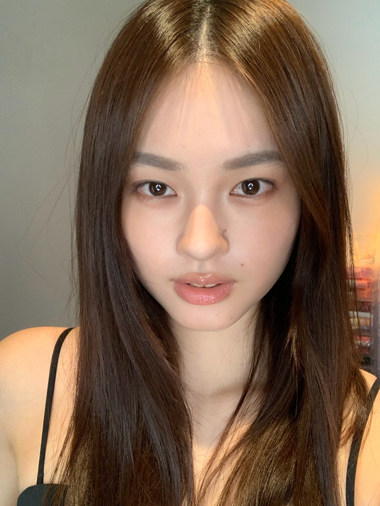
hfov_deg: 42.9
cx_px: 194
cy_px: 258
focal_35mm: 33
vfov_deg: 55.3
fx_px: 483
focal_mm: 2.87
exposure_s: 1/60
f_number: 2.2
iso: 200
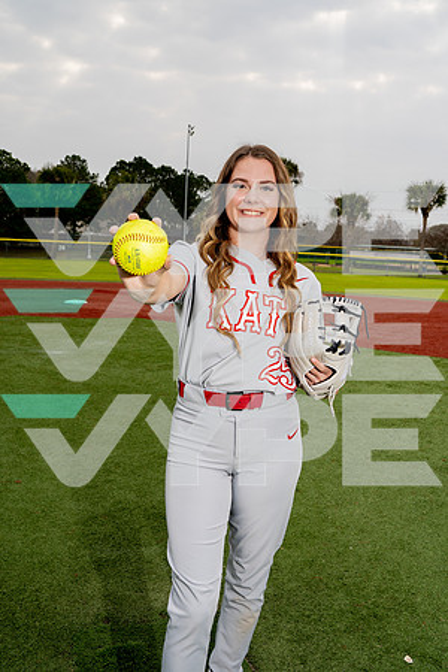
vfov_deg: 54.4
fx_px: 653
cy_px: 336
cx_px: 224
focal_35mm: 35
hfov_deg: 37.9
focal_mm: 35
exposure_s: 1/250
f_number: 8
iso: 125
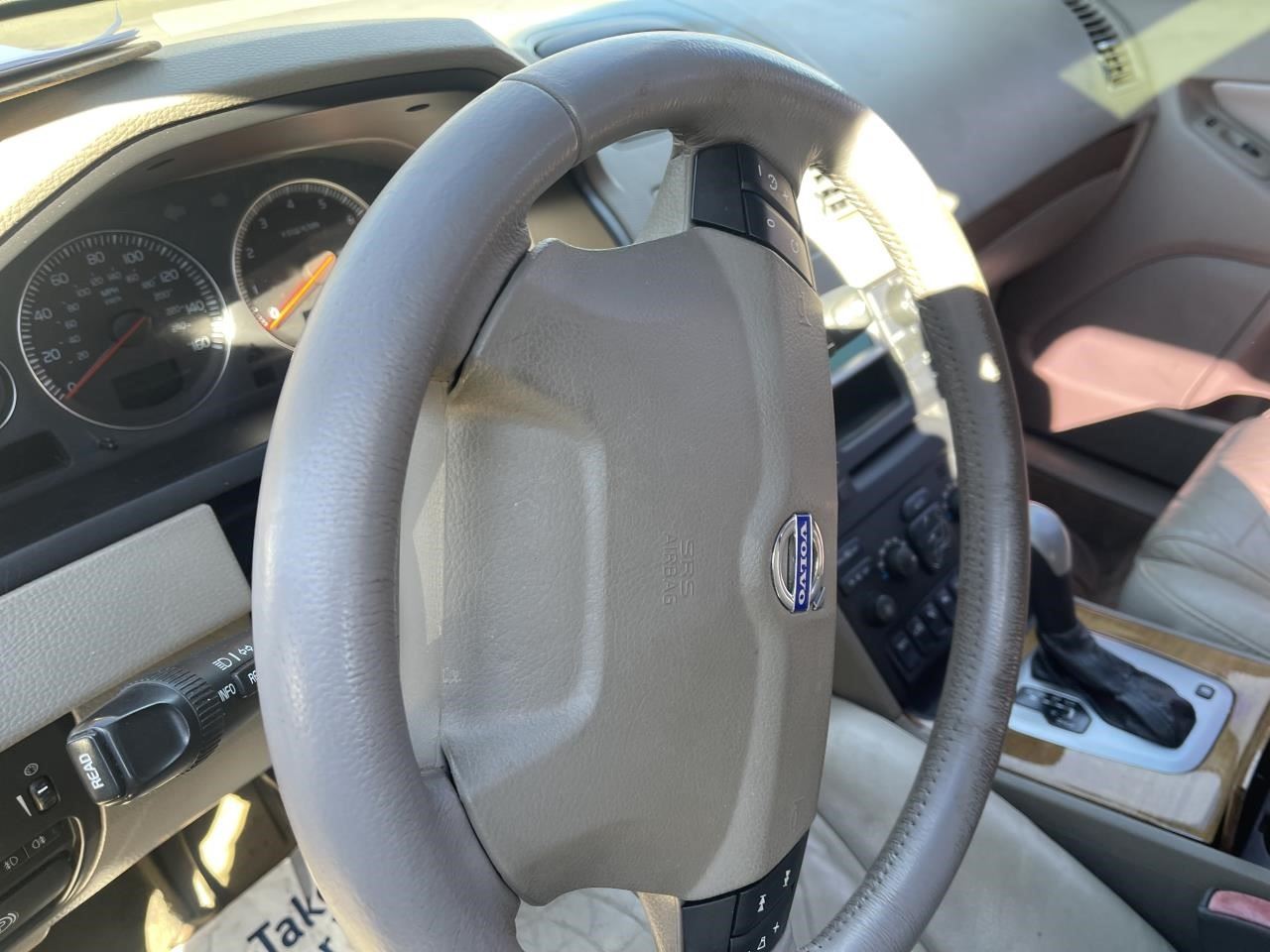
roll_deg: -2.9
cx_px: 635
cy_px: 476
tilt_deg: -34.8
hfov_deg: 69.4
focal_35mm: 25
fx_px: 917
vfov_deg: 54.9
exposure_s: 1/121
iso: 64
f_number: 1.6
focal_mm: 5.1
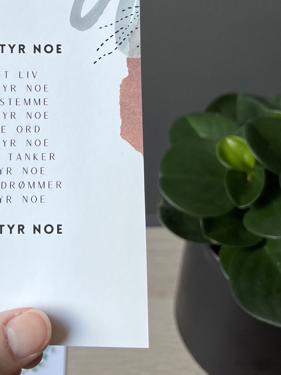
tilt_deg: -33.9
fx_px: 487
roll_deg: -0.9
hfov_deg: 31.6
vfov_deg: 41.0
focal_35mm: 45
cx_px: 72
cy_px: 97
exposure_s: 1/121
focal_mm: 5.7
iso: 50
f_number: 1.5
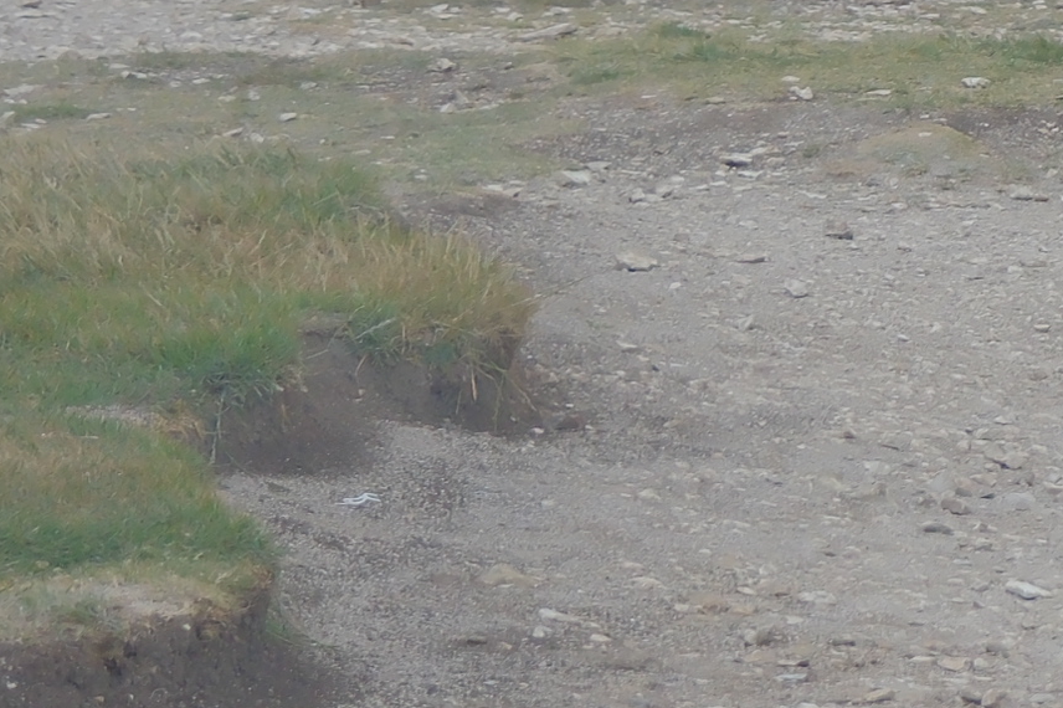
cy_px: -542
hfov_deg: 10.3
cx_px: 2133
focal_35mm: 184
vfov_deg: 7.3
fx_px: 5431
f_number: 4
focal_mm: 27.5
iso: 640
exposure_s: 1/1000
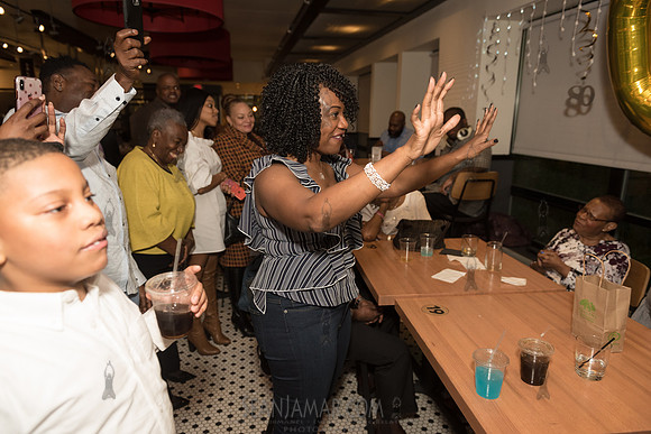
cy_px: 217
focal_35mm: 24
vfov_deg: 53.2
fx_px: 434
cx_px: 326
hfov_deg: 73.7
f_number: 3.5
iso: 1250
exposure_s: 1/320
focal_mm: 24
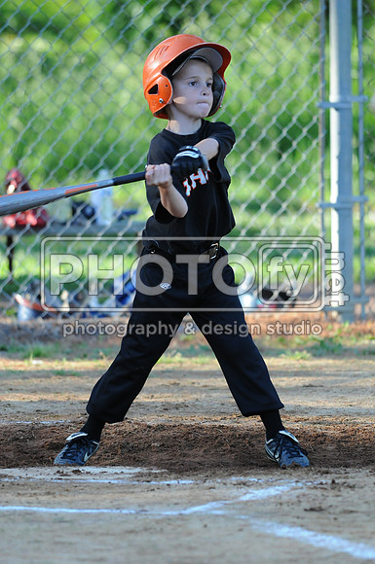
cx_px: 188
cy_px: 282
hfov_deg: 3.0
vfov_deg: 4.6
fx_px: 7052
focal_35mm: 450
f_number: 4
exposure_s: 1/800
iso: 800
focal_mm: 300
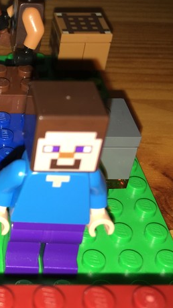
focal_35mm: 62
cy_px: 148
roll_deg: -1.9
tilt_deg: -39.8
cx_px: -48
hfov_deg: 18.2
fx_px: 506
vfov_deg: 33.8
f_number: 2.2
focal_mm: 4.15
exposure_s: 1/96
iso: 25
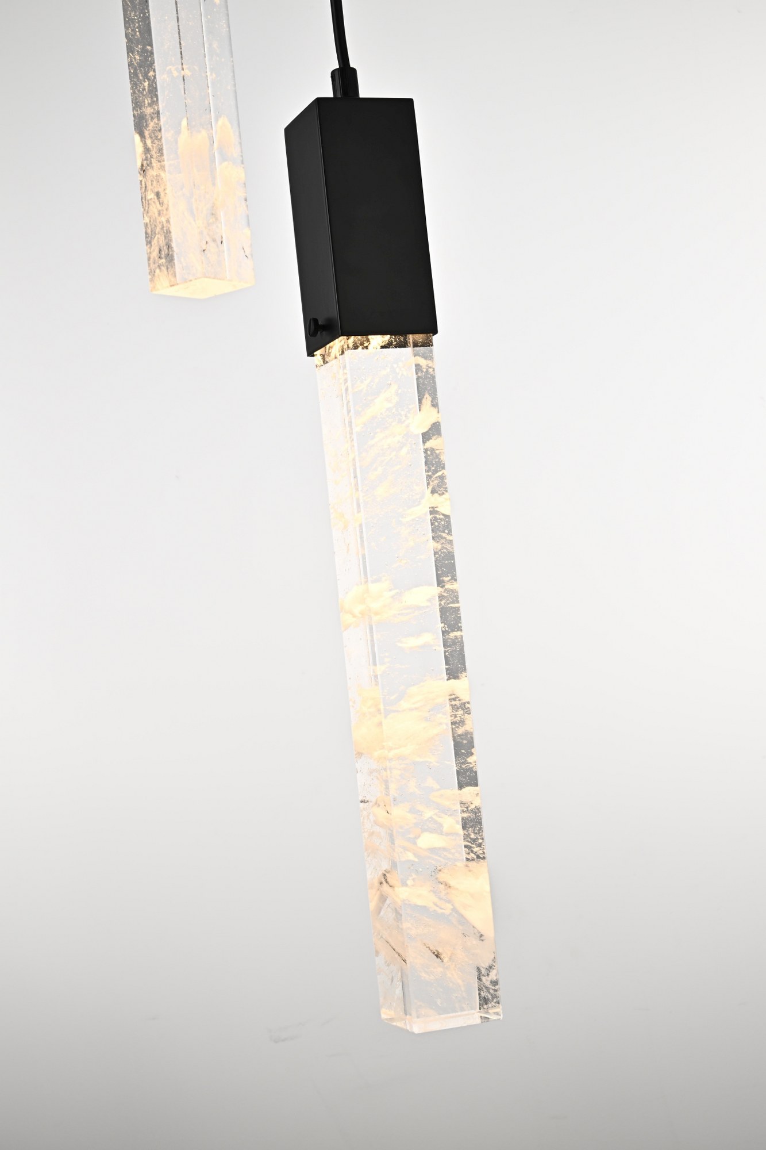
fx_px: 1851
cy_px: 575
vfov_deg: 34.5
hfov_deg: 23.4
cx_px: 383
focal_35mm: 58
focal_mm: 58
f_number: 22
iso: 100
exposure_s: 1/15
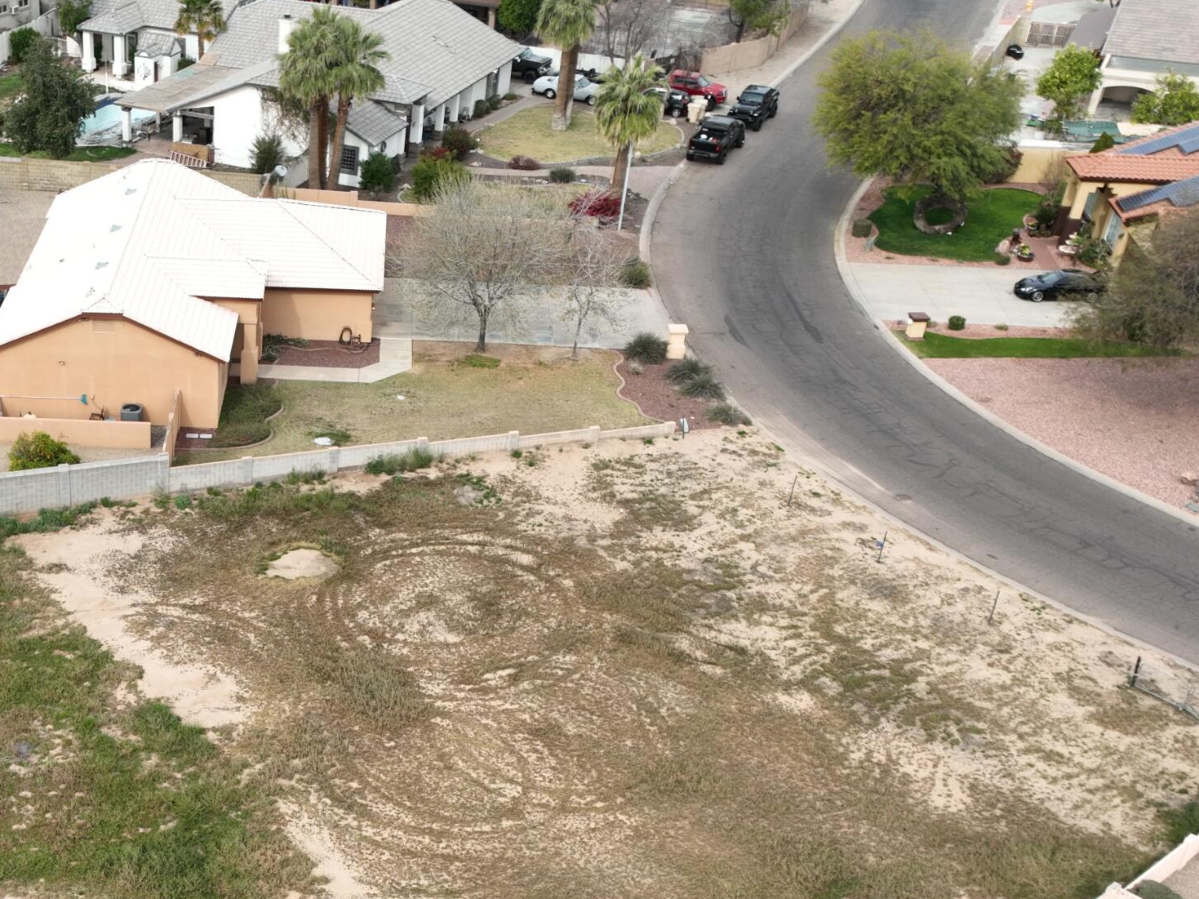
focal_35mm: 49
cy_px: 834
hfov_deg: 36.8
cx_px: 158
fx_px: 1697
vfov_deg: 28.4
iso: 110
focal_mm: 12.29
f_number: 2.8
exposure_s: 1/800
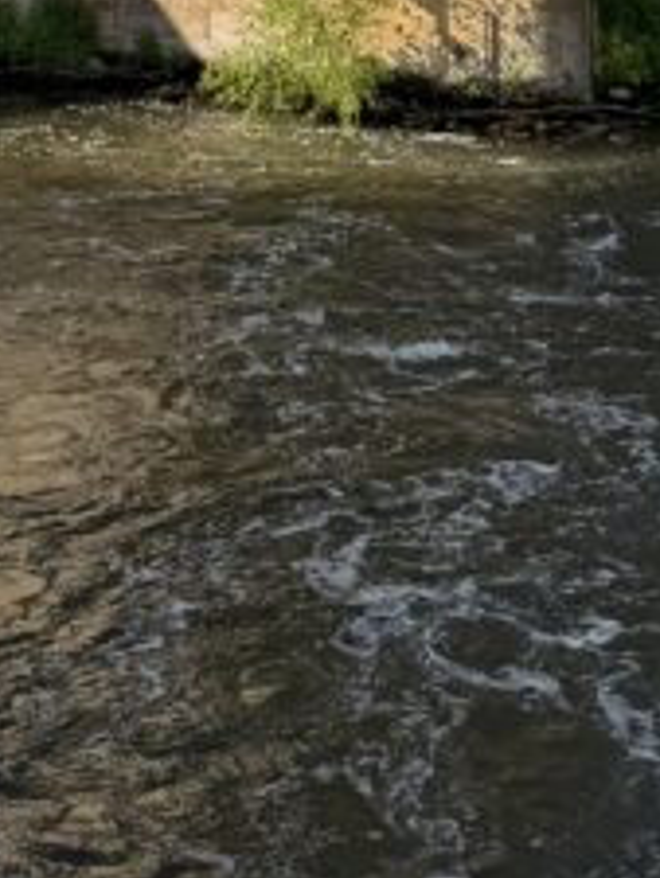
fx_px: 2768
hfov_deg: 13.6
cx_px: 203
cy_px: -831
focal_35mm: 109
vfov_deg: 15.0
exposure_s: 1/3145
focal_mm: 6.76
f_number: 1.78
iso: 80
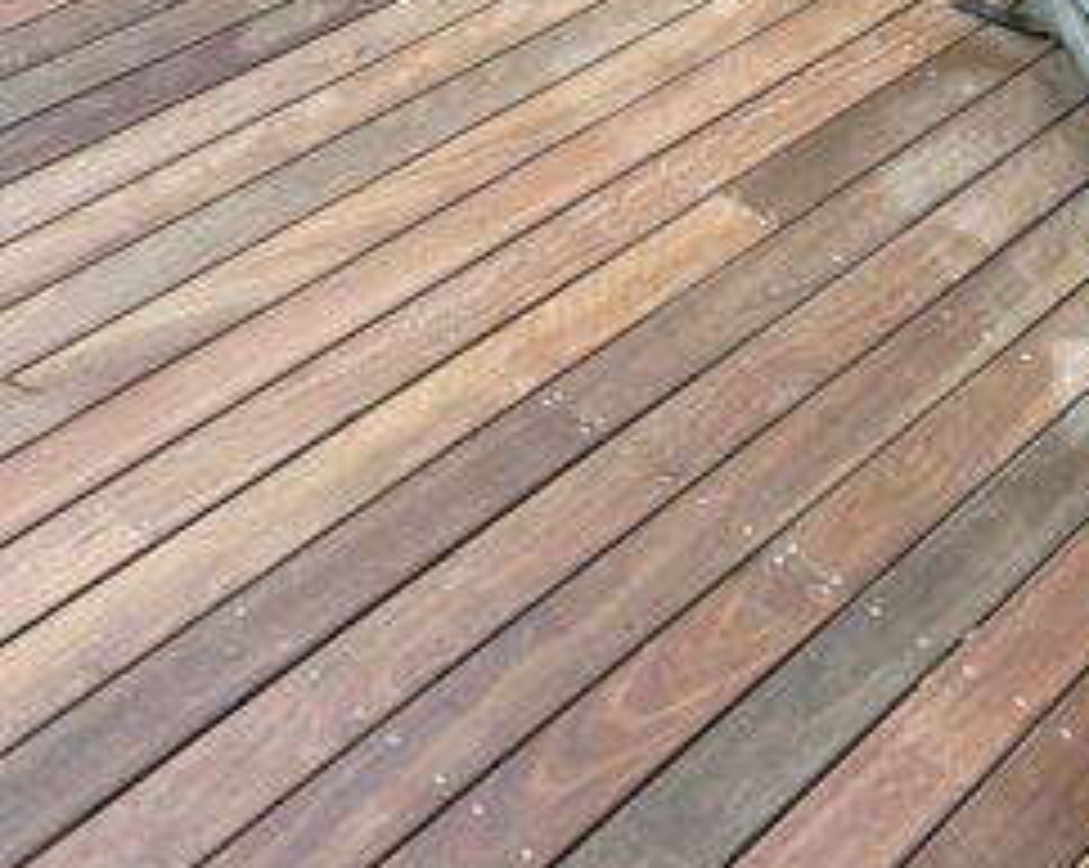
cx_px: 144
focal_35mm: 62
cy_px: 90
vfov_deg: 23.9
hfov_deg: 29.5
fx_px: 1996
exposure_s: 1/121
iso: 100
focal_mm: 6.86
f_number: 1.78
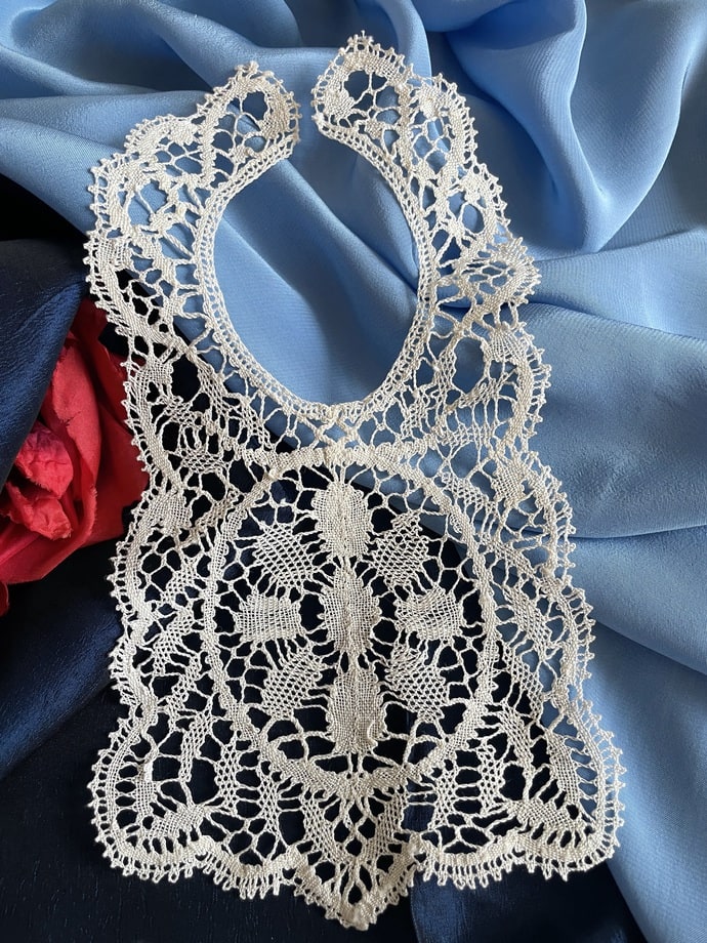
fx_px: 708
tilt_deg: -72.4
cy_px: 472
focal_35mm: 26
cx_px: 354
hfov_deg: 53.1
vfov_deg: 67.3
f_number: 1.6
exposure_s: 1/50
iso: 100
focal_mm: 4.2
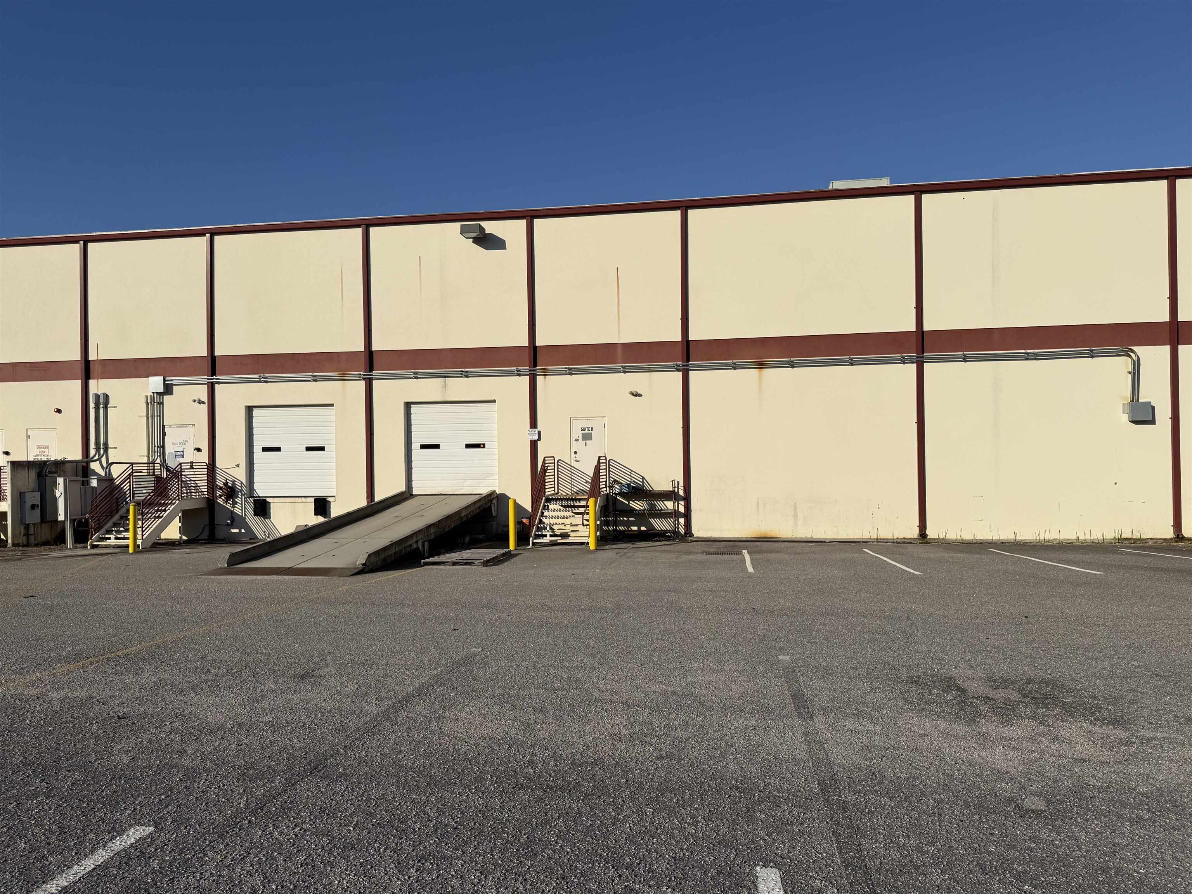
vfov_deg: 56.8
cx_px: 596
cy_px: 447
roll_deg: +1.3
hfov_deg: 71.6
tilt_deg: +0.6
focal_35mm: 24
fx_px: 826
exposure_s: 1/14286
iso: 80
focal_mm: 6.76
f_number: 1.78
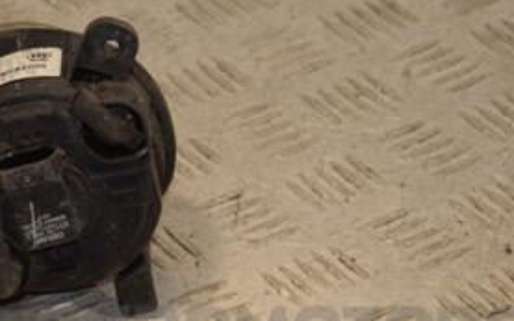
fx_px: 2689
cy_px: 87
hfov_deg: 10.8
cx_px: 7
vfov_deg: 6.8
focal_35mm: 192
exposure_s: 1/200
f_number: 7.1
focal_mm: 58
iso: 800
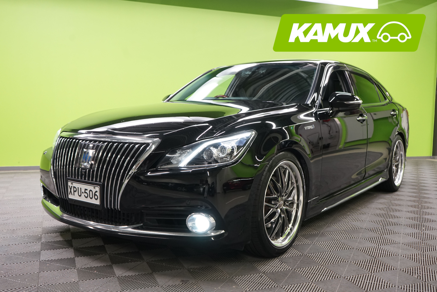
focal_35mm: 34
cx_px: 218
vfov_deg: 38.9
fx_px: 413
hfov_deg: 55.8
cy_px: 146
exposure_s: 1/50
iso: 1600
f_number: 5
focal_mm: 34
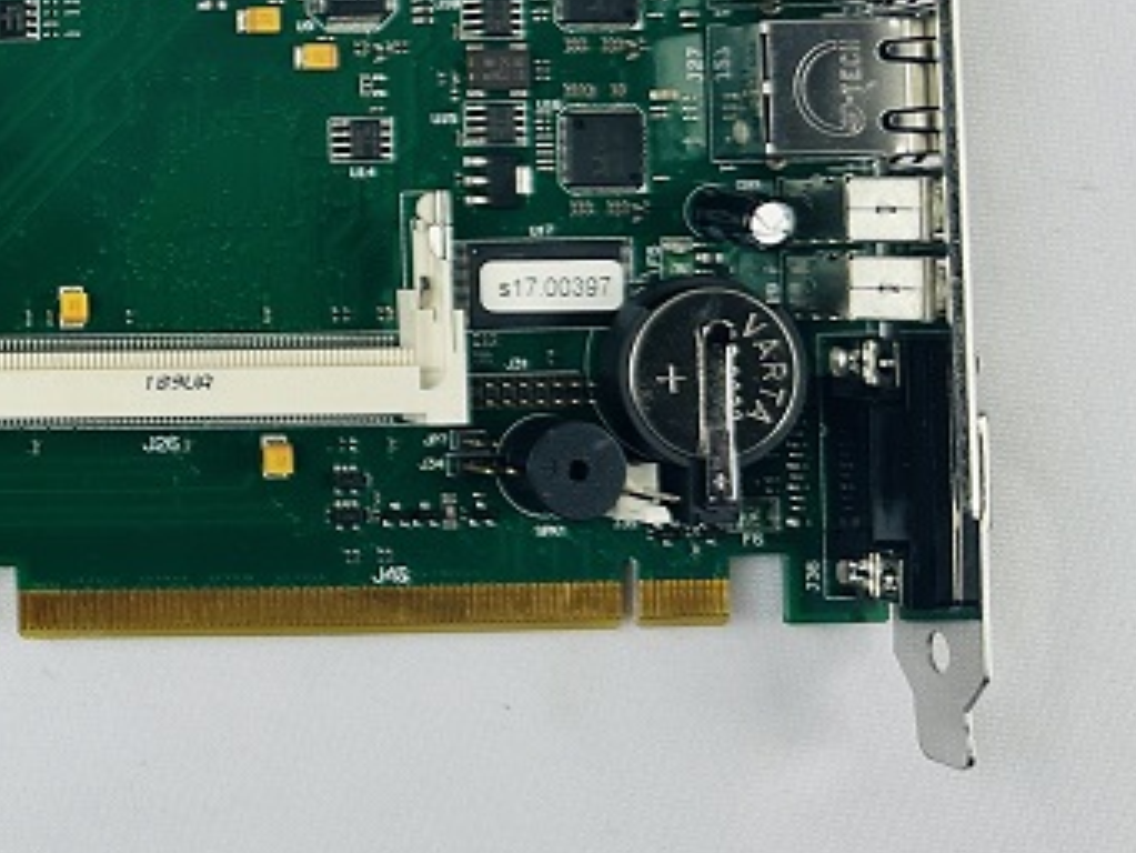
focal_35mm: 71
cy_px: 153
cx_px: -460
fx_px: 2331
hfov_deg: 23.2
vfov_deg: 20.5
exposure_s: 1/120
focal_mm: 6.86
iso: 64
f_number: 1.78
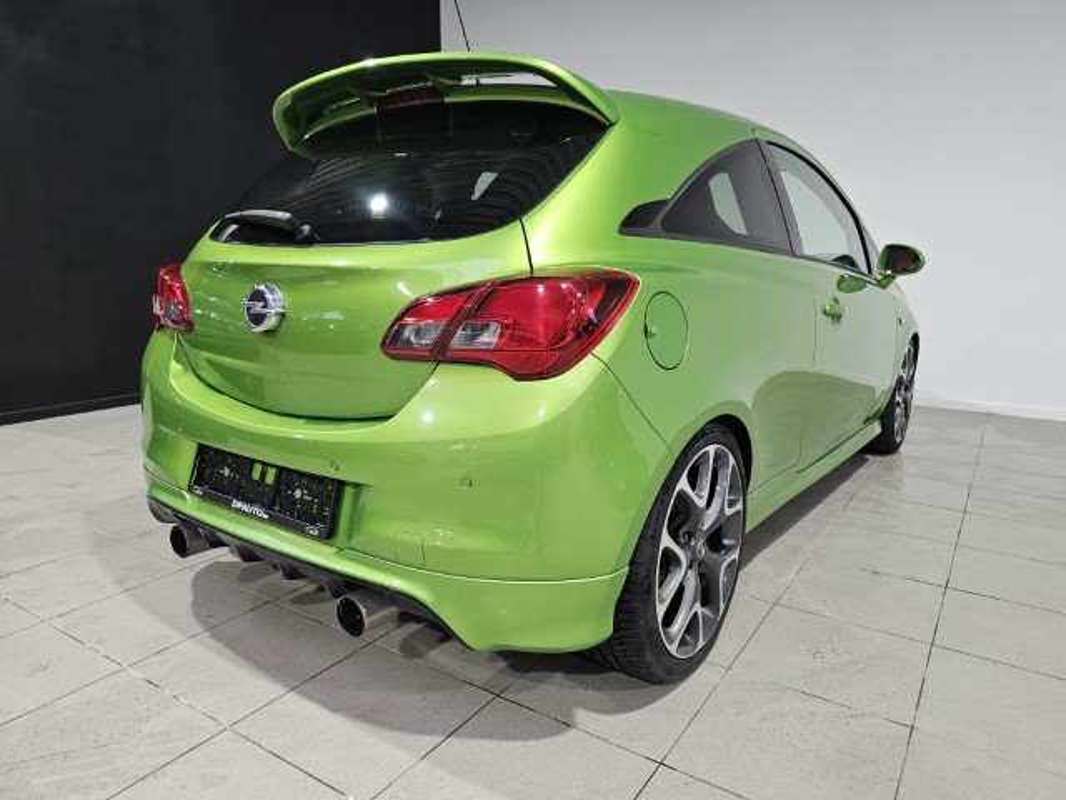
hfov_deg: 73.9
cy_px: 400
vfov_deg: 58.9
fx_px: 708
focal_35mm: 23
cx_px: 533
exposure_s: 1/100
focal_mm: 6.3
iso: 100
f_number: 1.7
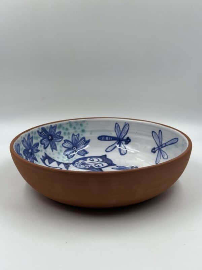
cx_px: 101
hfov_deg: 30.3
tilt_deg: -18.9
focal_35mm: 48
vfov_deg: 39.7
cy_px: 135
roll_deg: -1.4
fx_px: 373
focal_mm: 6.86
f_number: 1.78
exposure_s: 1/358
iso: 64
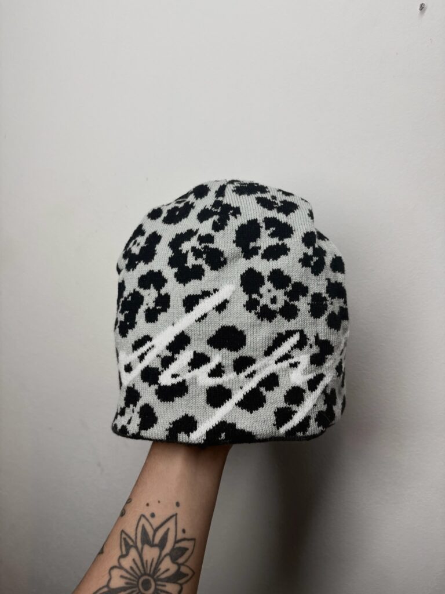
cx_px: 222
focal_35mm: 26
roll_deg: -17.0
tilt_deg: -17.1
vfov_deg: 67.3
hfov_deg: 53.1
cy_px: 297
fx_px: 446
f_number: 1.6
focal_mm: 5.96
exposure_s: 1/100
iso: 80
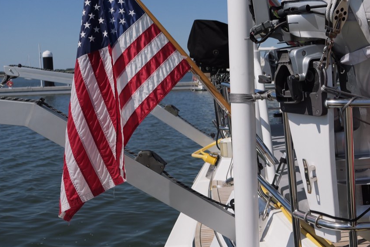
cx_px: 329
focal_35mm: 47
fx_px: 483
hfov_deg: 39.1
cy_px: 113
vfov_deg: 28.6
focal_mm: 12
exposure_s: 1/2500
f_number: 3.5
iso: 100
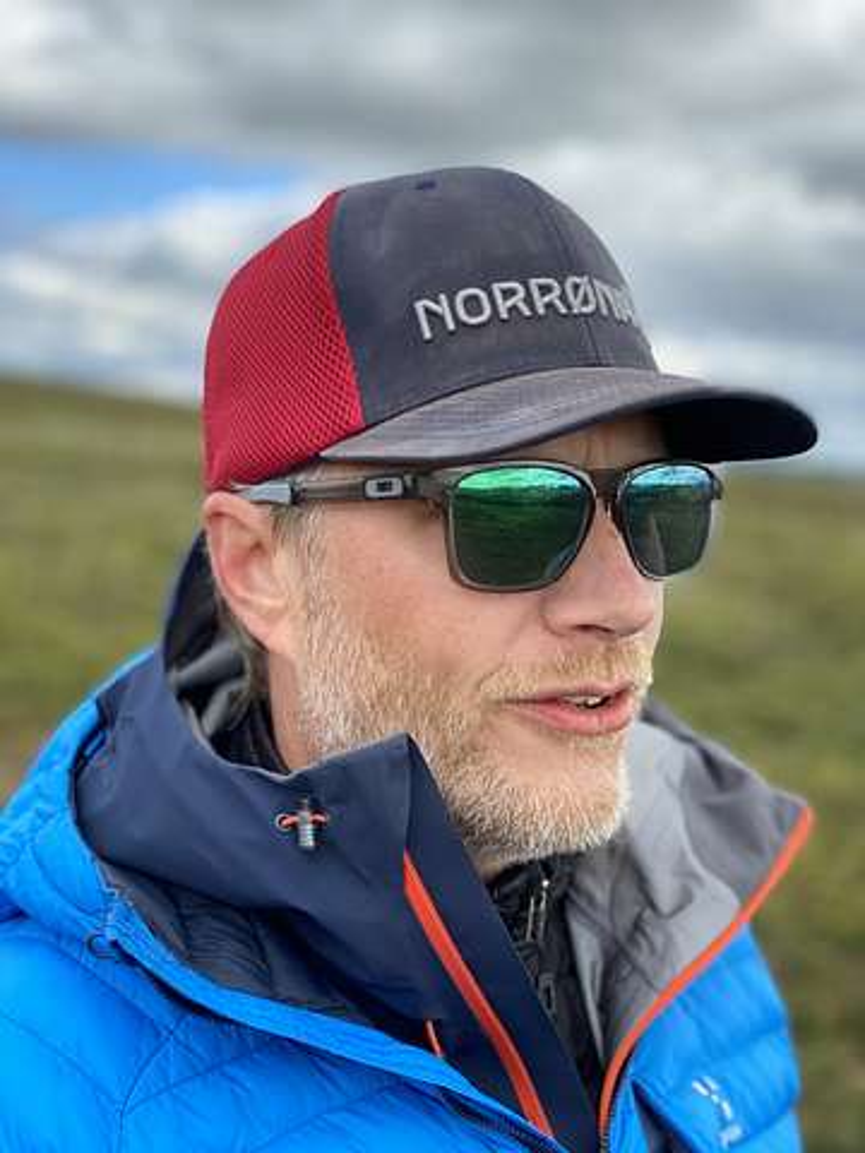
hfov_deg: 28.0
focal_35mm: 52
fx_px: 1733
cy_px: 576
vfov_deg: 36.8
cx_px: 432
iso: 20
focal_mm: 6
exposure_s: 1/304
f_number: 2
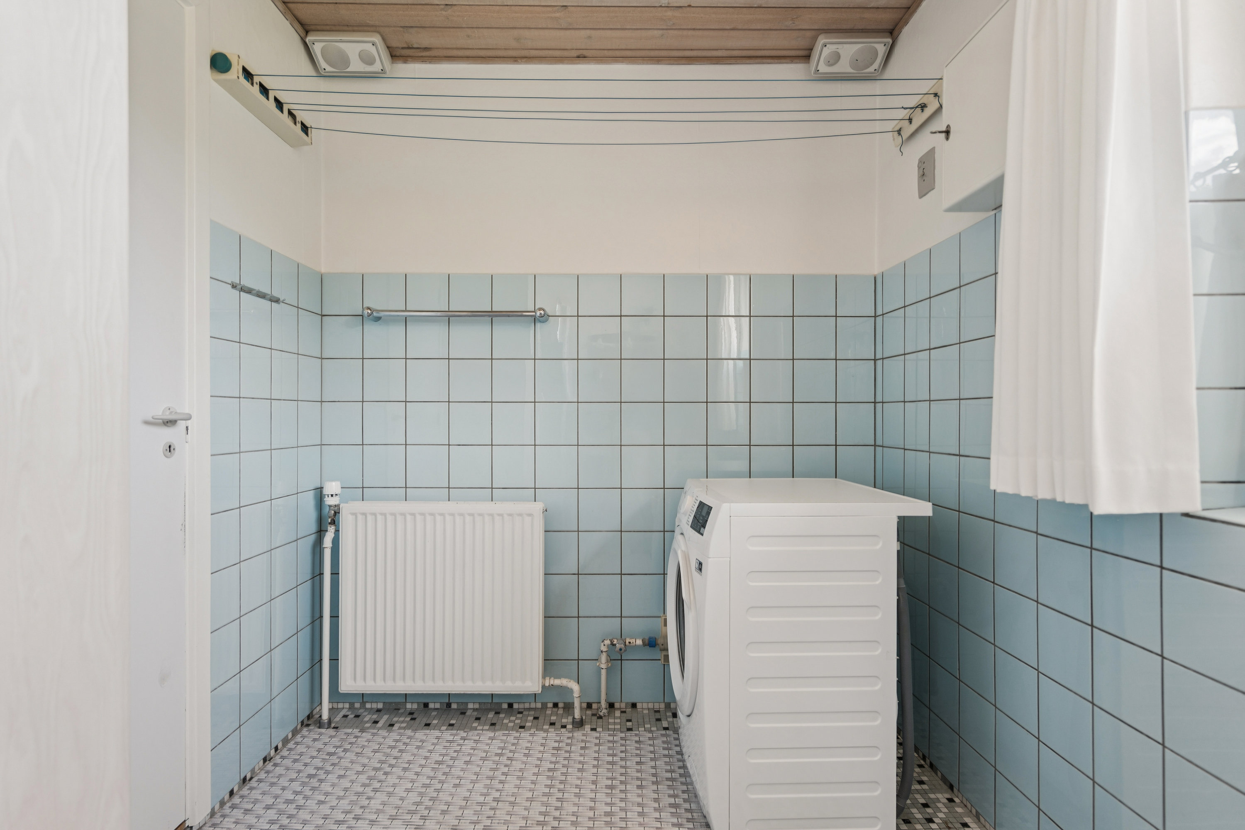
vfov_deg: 70.4
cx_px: 622
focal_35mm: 17
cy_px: 415
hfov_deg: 93.3
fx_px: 588
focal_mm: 17
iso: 400
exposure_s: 1/160
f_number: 4
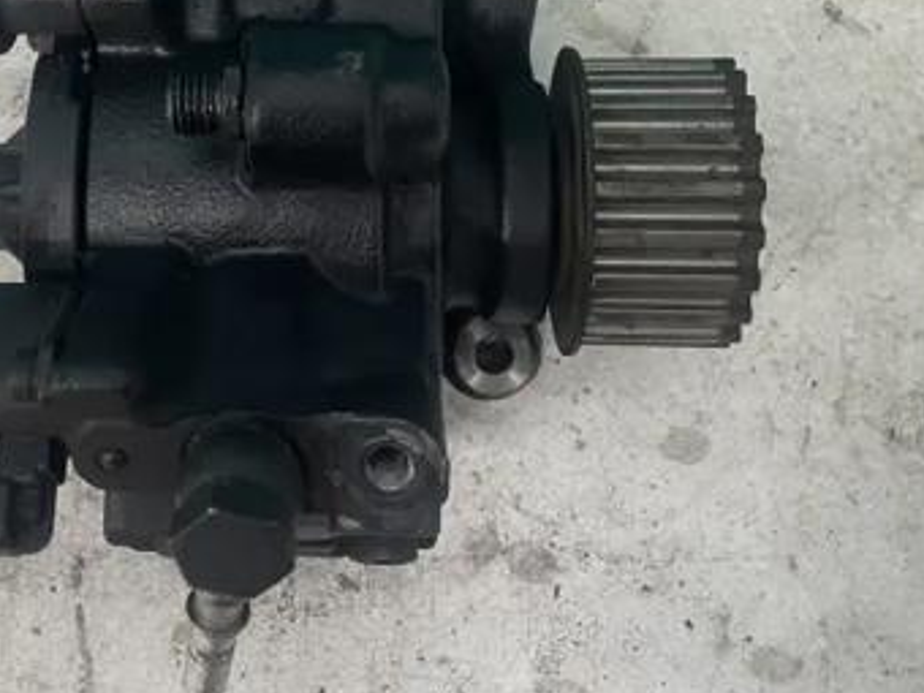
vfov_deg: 29.3
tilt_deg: -78.9
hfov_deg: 38.1
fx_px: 1308
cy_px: 182
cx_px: 255
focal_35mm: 49
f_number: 1.6
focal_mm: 4.2
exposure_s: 1/50
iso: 80
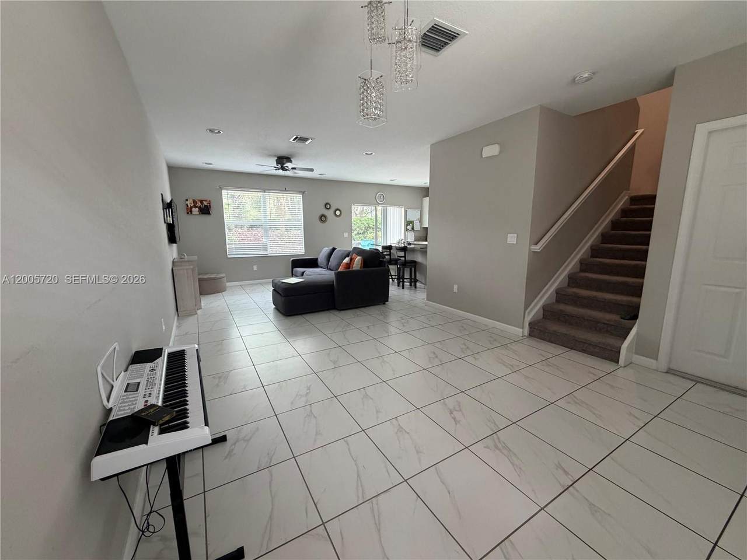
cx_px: 374
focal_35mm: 14
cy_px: 280
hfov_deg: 102.1
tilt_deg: -8.2
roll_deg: +1.0
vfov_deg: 85.7
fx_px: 302
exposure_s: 1/80
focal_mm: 2.22
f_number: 2.2
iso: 320
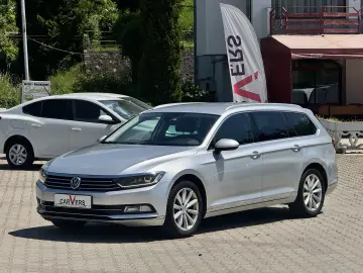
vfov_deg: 12.3
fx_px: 1258
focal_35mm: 120
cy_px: 136
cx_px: 182
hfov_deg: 16.4
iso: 64
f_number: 2.8
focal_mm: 15.66
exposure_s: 1/4651
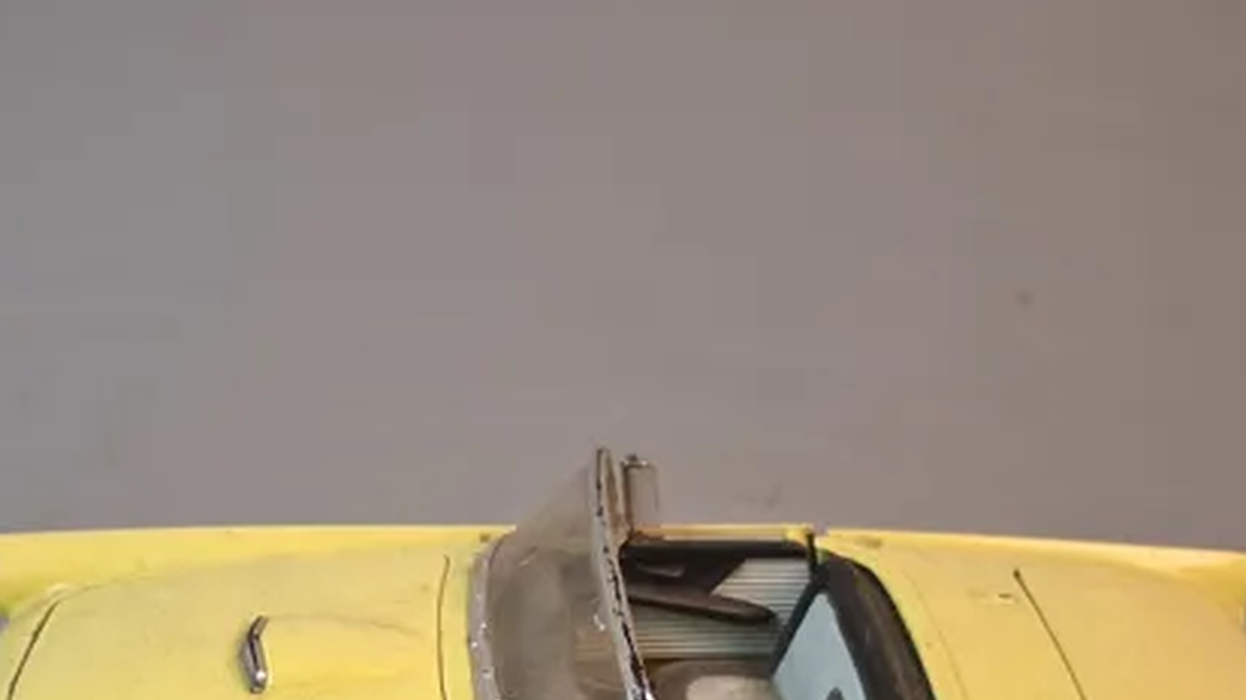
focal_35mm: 57
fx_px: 1883
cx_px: 612
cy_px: 848
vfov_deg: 19.8
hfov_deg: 36.6
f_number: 1.8
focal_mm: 4
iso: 250
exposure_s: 1/50
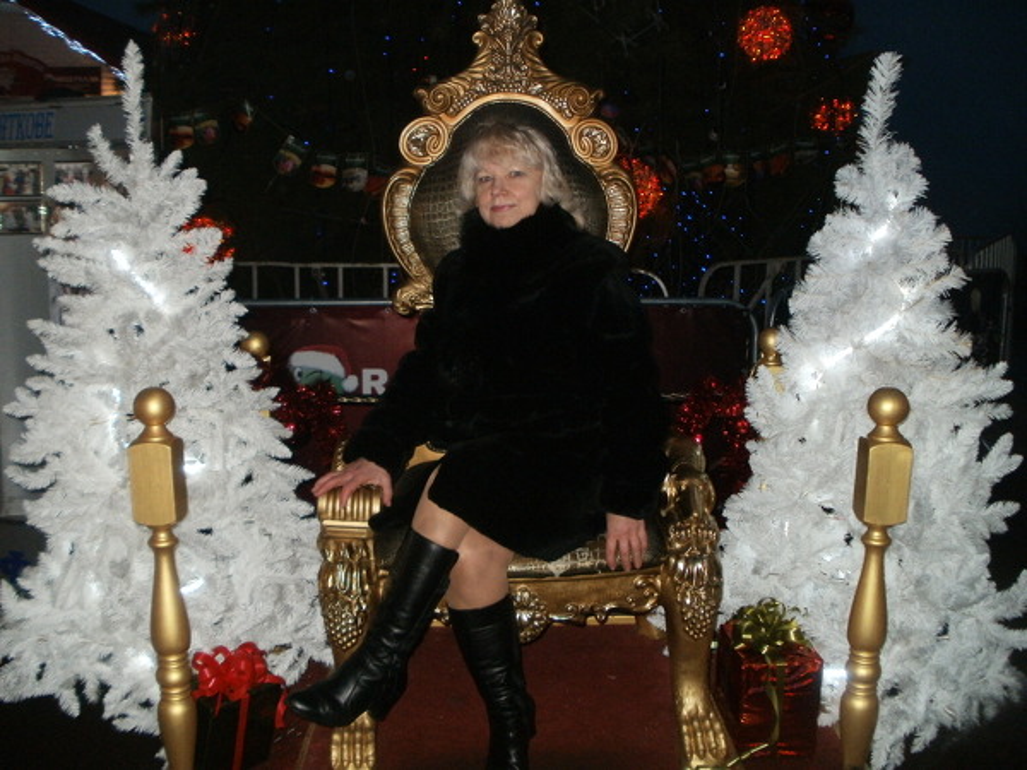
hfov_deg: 51.4
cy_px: 385
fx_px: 1068
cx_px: 514
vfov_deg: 39.7
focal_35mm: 36
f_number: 3.5
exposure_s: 1/30
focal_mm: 6.3
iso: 200
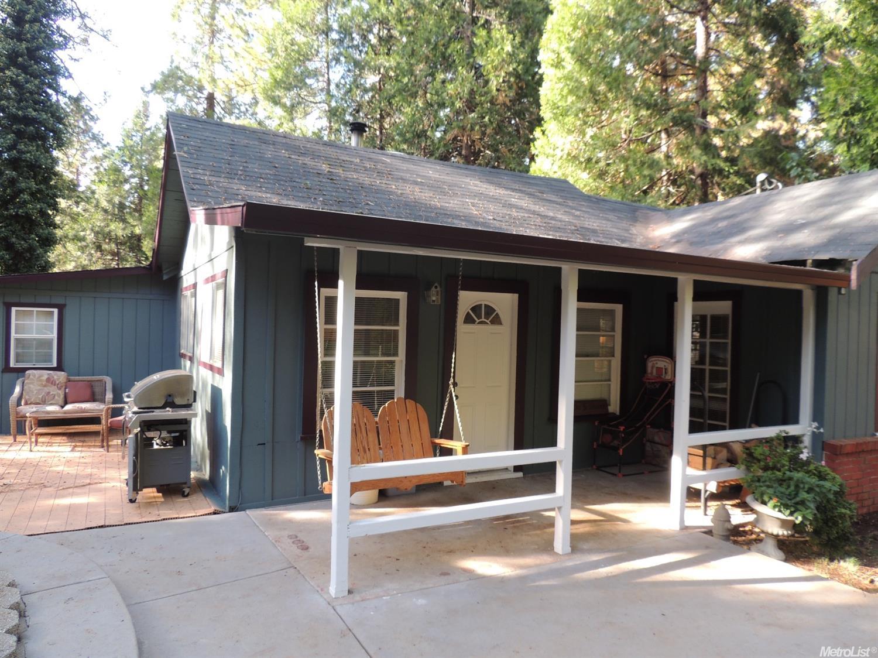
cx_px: 439
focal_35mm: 24
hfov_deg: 71.6
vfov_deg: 56.8
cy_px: 329
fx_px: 609
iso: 100
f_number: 3
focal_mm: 4.3
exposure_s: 1/50
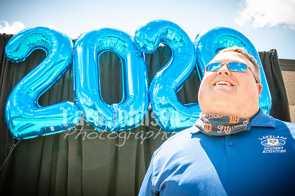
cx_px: 99
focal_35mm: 43
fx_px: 351
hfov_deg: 44.9
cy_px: 100
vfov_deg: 31.2
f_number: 8
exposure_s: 1/250
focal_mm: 19
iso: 200
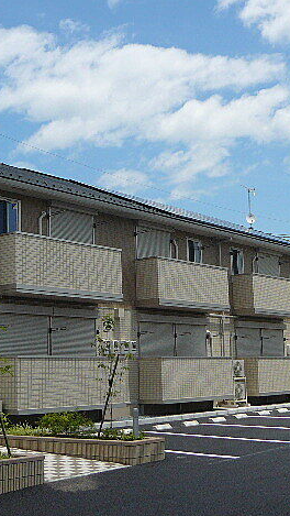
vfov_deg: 39.9
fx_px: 710
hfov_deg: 22.9
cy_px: 263
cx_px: 91
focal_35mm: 52
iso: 80
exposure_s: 1/640
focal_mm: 5.2
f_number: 5
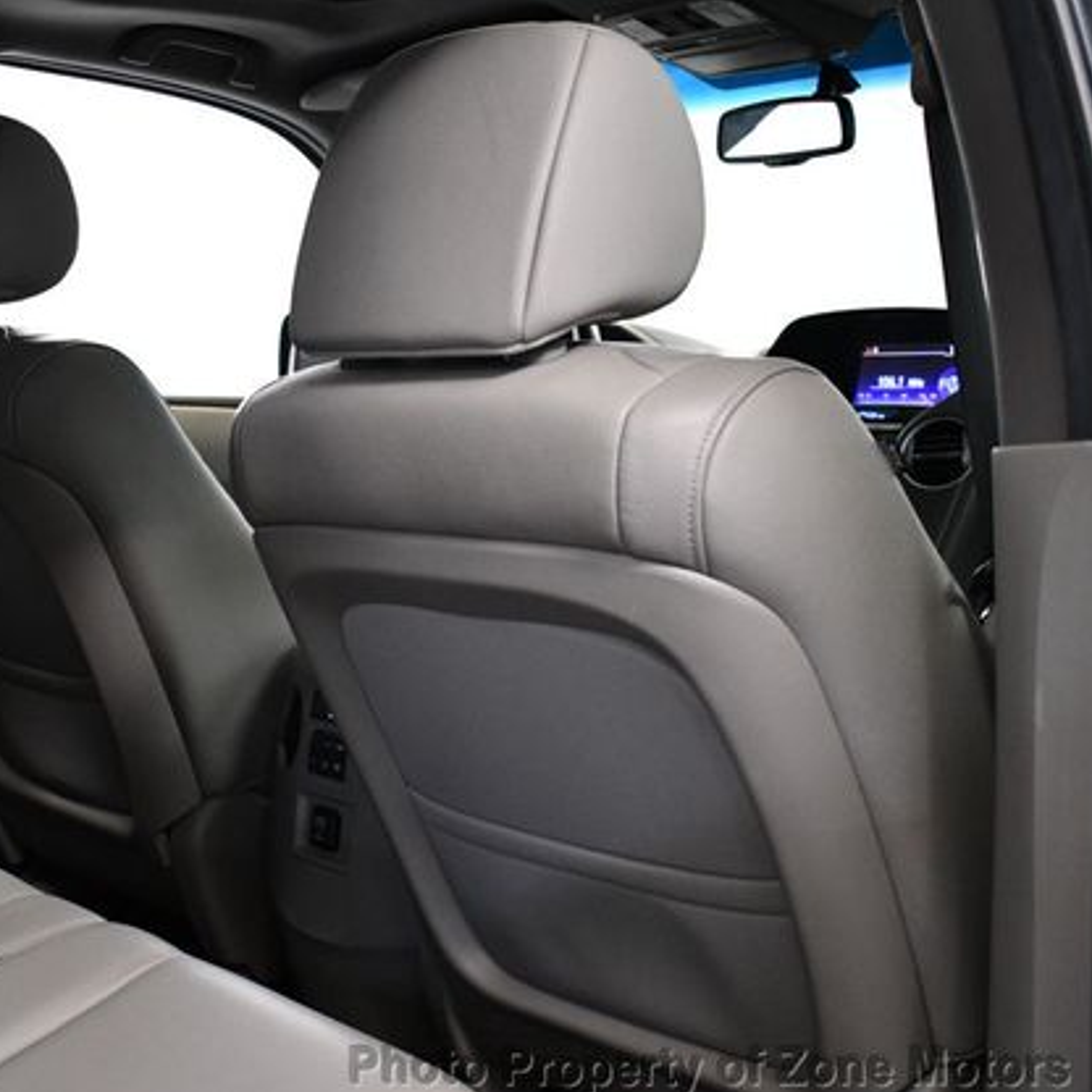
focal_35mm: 47
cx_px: 318
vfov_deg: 36.1
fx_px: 1677
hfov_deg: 35.5
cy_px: 556
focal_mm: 24
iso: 3200
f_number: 4
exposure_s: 1/80
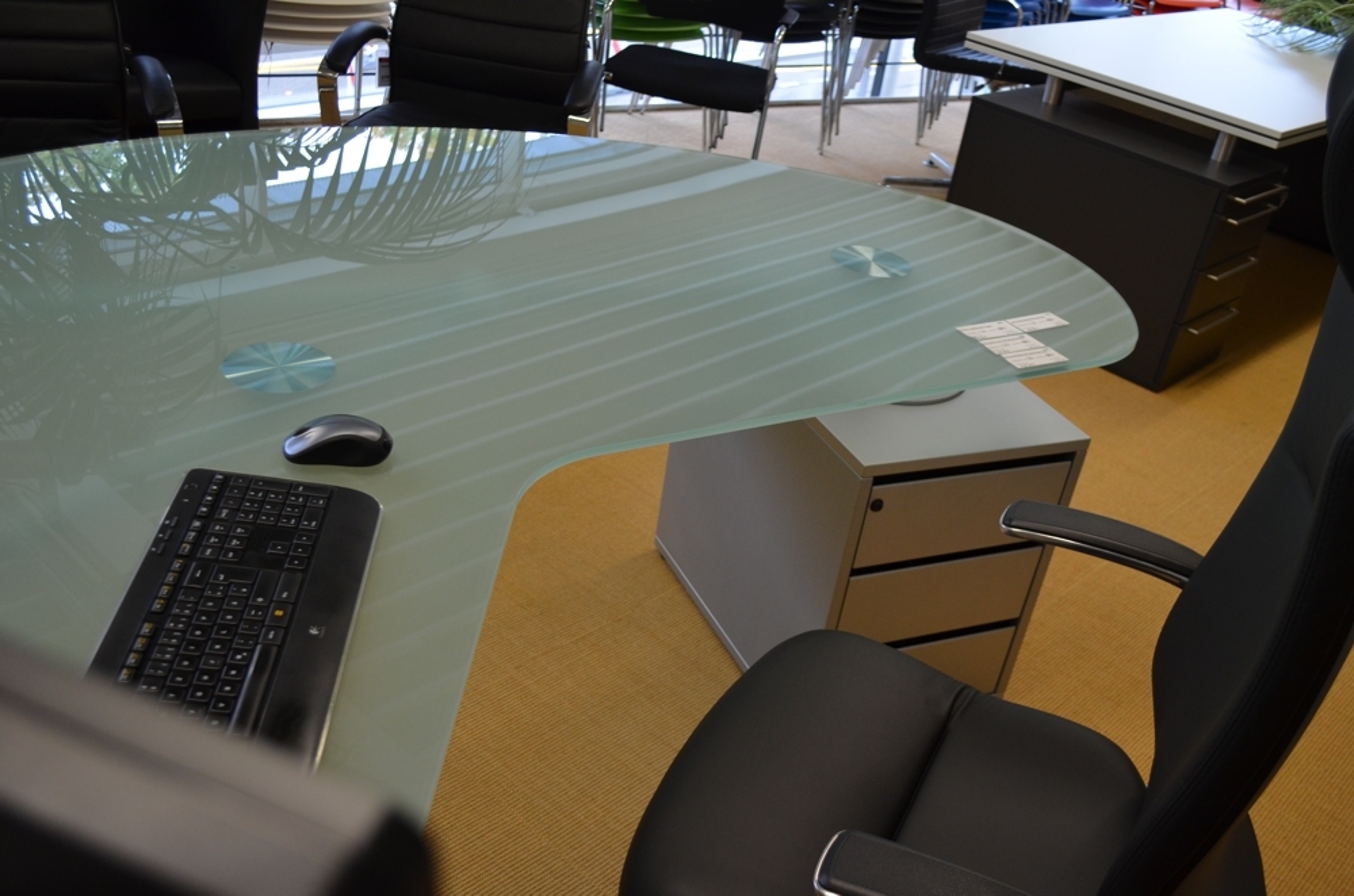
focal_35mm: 36
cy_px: 448
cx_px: 677
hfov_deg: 53.2
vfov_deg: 36.7
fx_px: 1351
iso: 640
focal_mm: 24
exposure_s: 1/60
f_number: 4
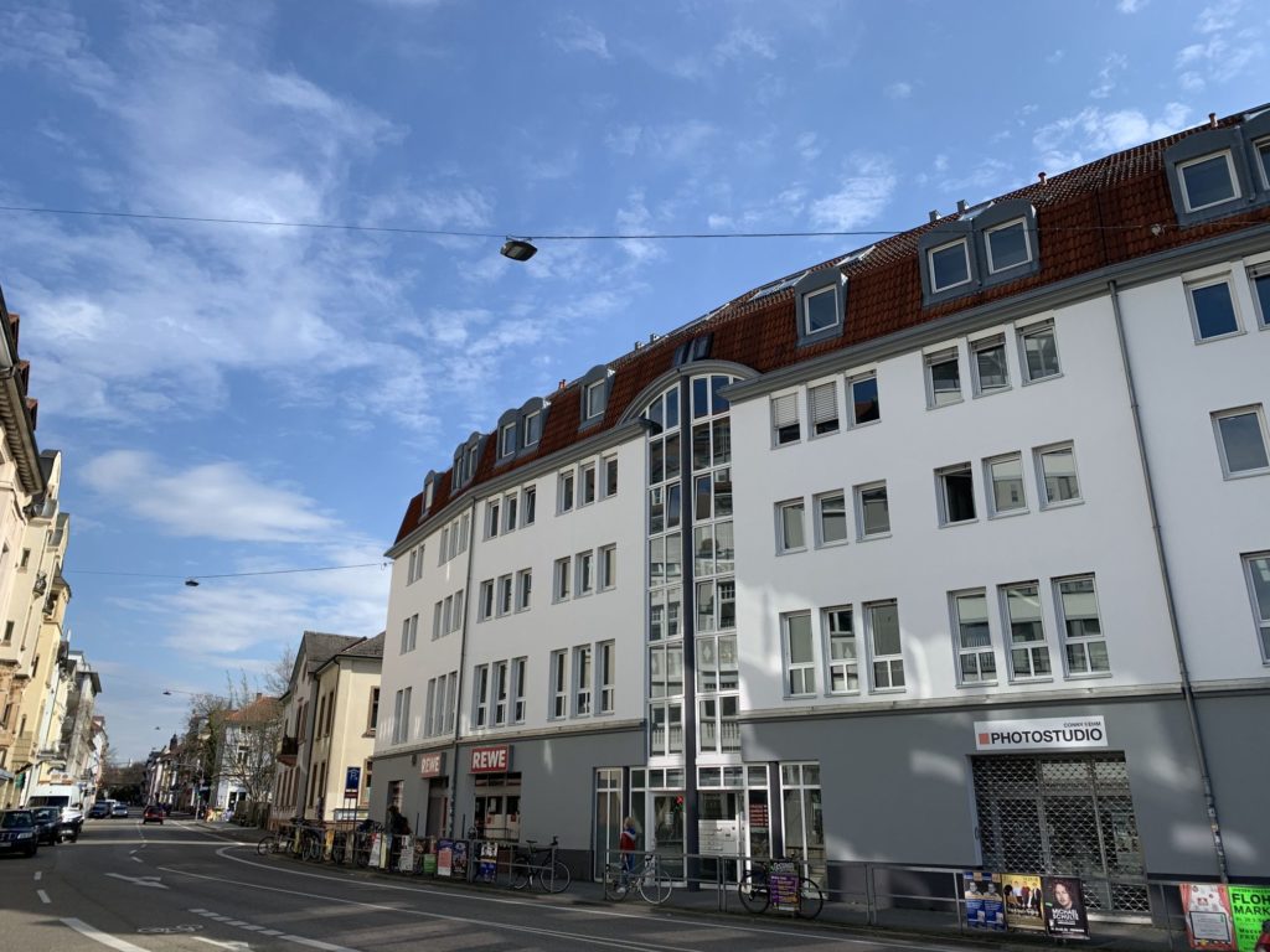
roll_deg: -0.6
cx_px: 635
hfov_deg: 67.3
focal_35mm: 26
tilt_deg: +18.6
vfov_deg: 53.1
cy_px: 476
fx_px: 954
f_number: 1.8
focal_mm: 4.25
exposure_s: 1/2114
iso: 25
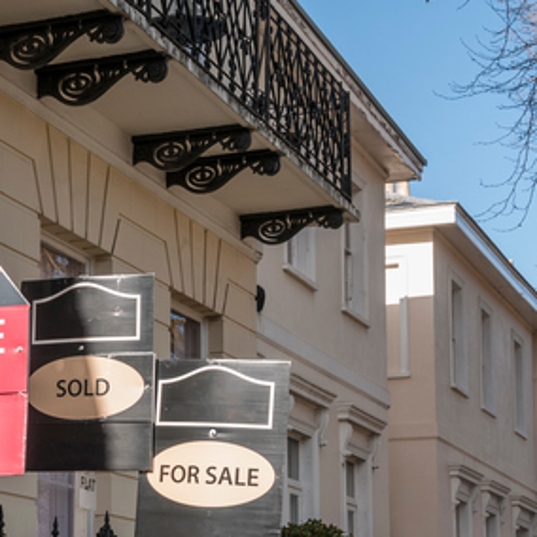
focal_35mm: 104
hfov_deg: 16.5
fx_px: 1825
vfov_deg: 16.6
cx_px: 37
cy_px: 431
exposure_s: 1/250
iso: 100
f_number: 8
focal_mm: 32
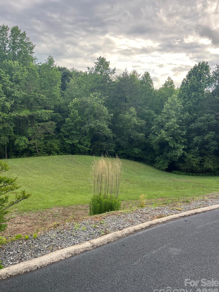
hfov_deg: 51.3
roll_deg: -0.1
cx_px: 106
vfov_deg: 65.3
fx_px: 228
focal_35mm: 27
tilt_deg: -8.2
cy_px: 149
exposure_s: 1/413
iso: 50
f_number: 1.6
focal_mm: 5.1
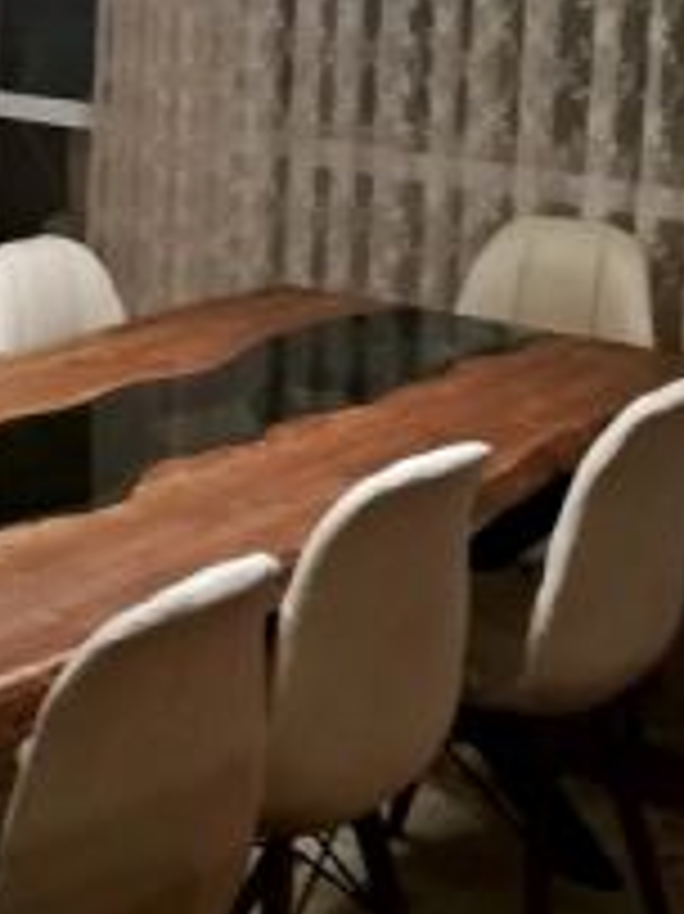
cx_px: -90
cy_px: 153
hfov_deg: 18.3
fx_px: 2031
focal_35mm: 77
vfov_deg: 24.8
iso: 320
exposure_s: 1/33.3
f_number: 2.2
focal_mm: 3.83
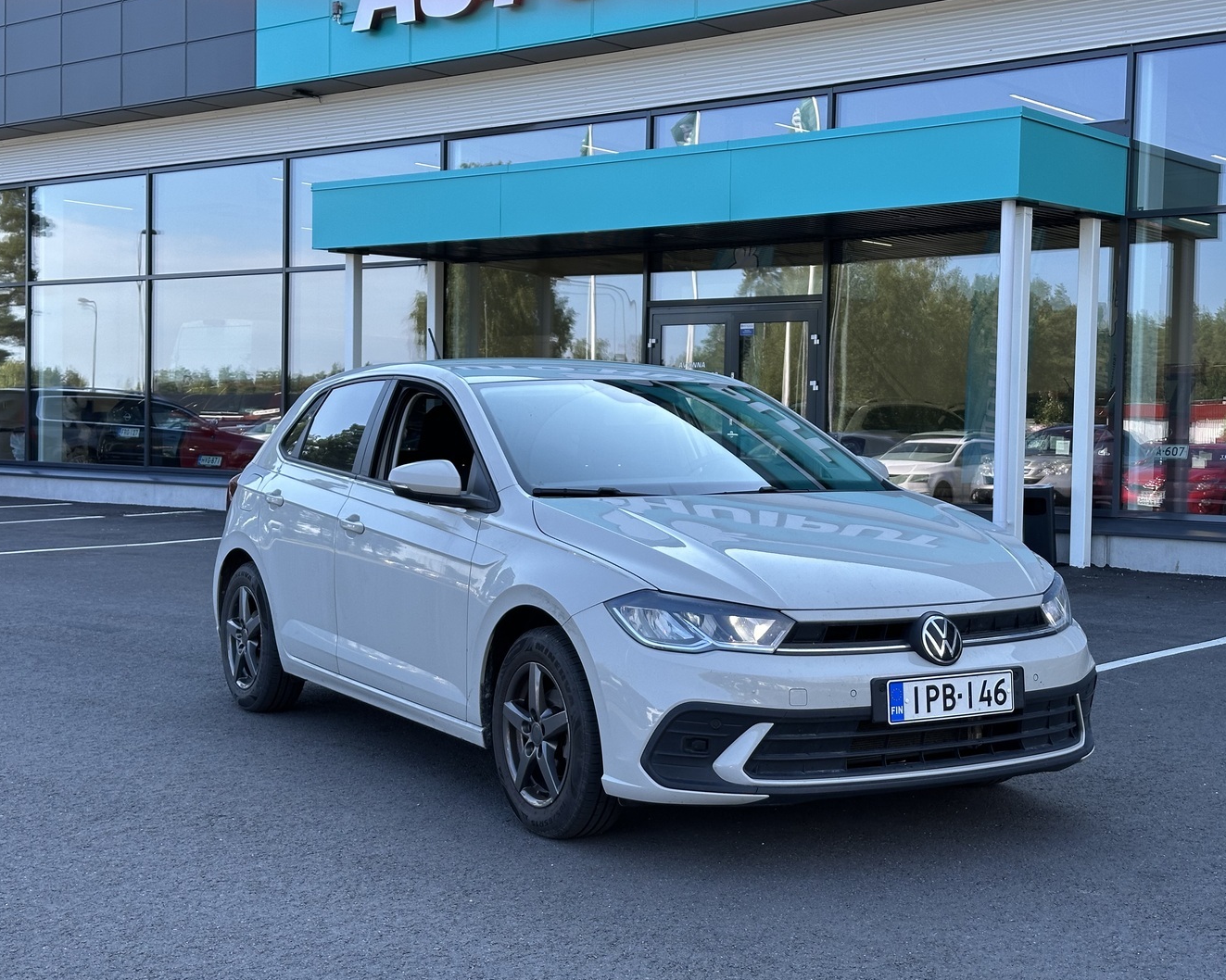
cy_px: 491
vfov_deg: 29.7
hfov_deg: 36.6
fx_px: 1850
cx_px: 663
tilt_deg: -1.4
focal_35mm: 51
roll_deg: -0.5
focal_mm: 6.86
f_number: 1.78
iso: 64
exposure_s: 1/709
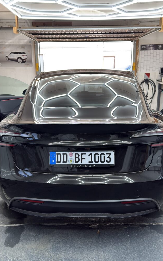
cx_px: 81
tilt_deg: -12.9
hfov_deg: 33.6
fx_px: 270
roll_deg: -0.2
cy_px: 133
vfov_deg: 51.5
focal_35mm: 38
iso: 64
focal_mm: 6.76
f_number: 1.78
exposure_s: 1/100
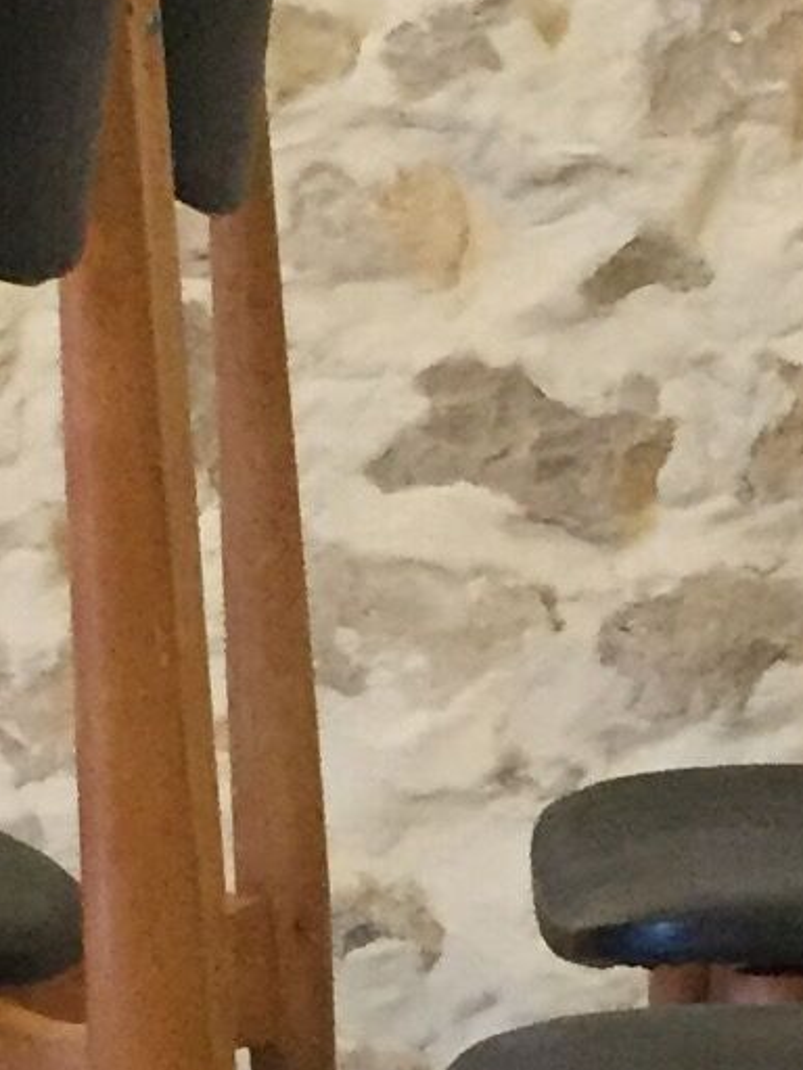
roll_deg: +1.3
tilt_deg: -7.4
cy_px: 869
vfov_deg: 10.7
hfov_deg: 8.0
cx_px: 517
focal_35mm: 185
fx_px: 5722
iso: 320
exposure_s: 1/17
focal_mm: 4.15
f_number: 2.2
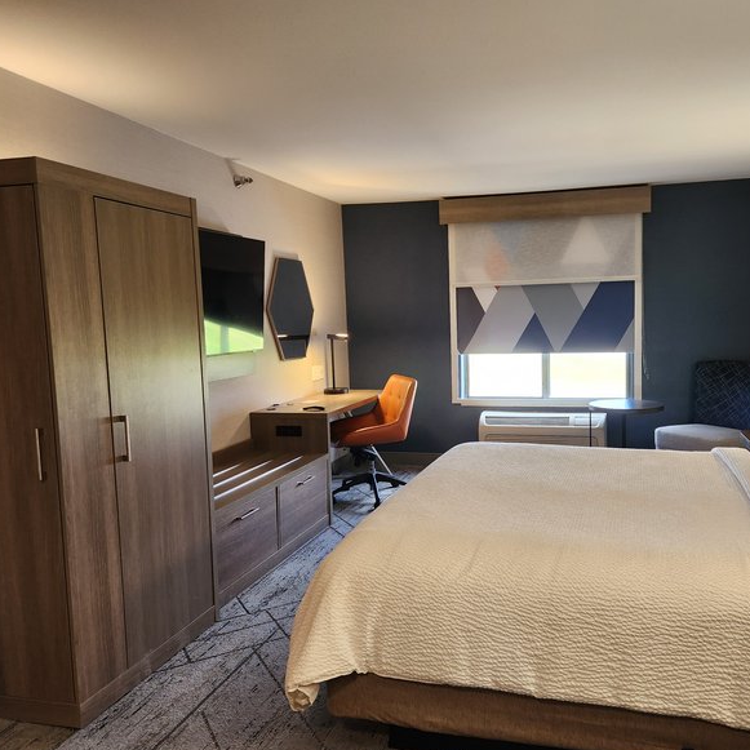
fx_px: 686
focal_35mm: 28
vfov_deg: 57.3
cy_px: 382
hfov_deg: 56.7
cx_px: 460
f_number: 1.8
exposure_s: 1/120
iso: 200
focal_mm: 5.4
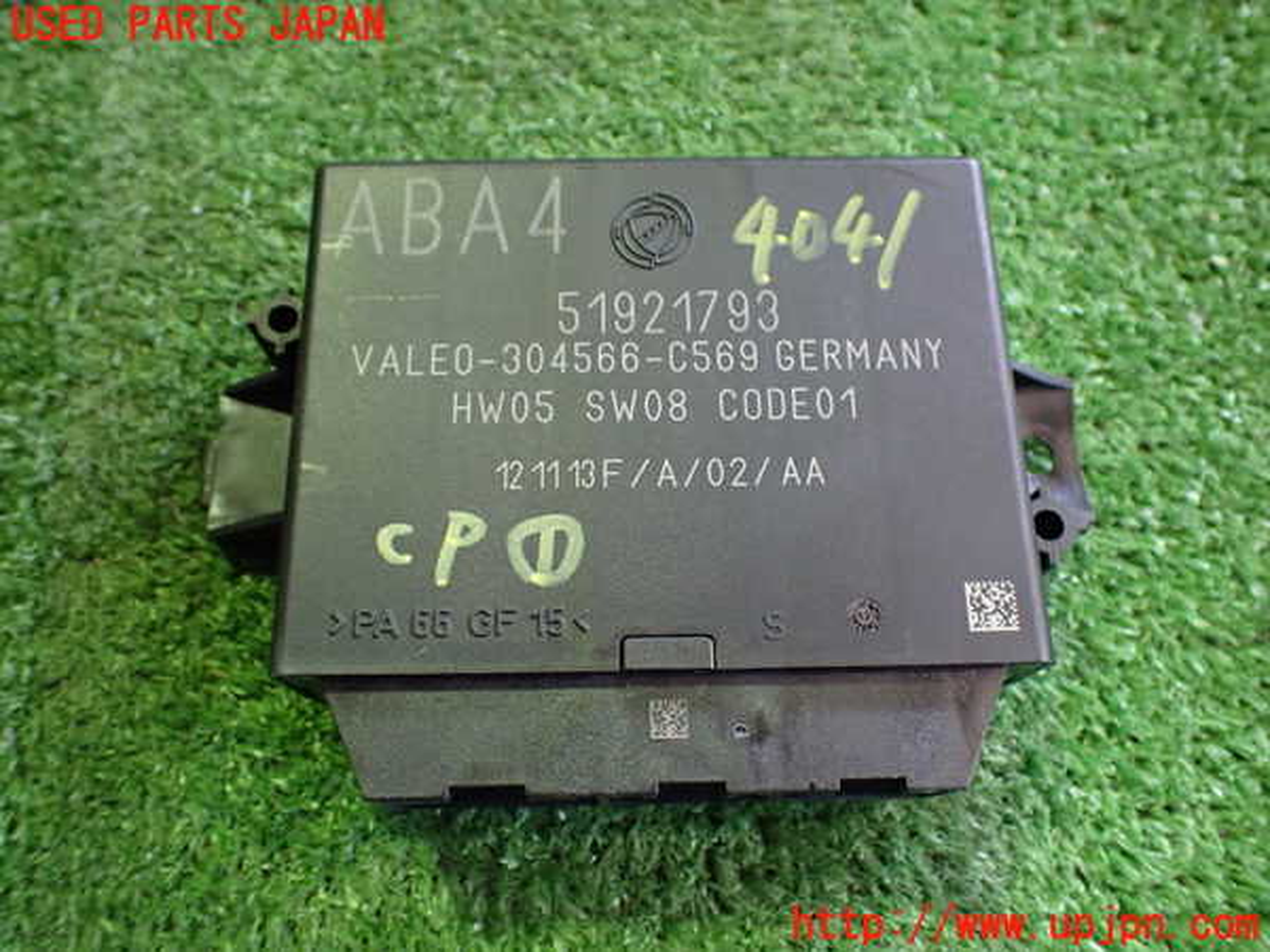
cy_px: 476
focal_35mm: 30
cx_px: 635
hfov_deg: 60.0
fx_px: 1101
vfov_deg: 46.8
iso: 800
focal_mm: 5.4
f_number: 2.3
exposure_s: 1/60
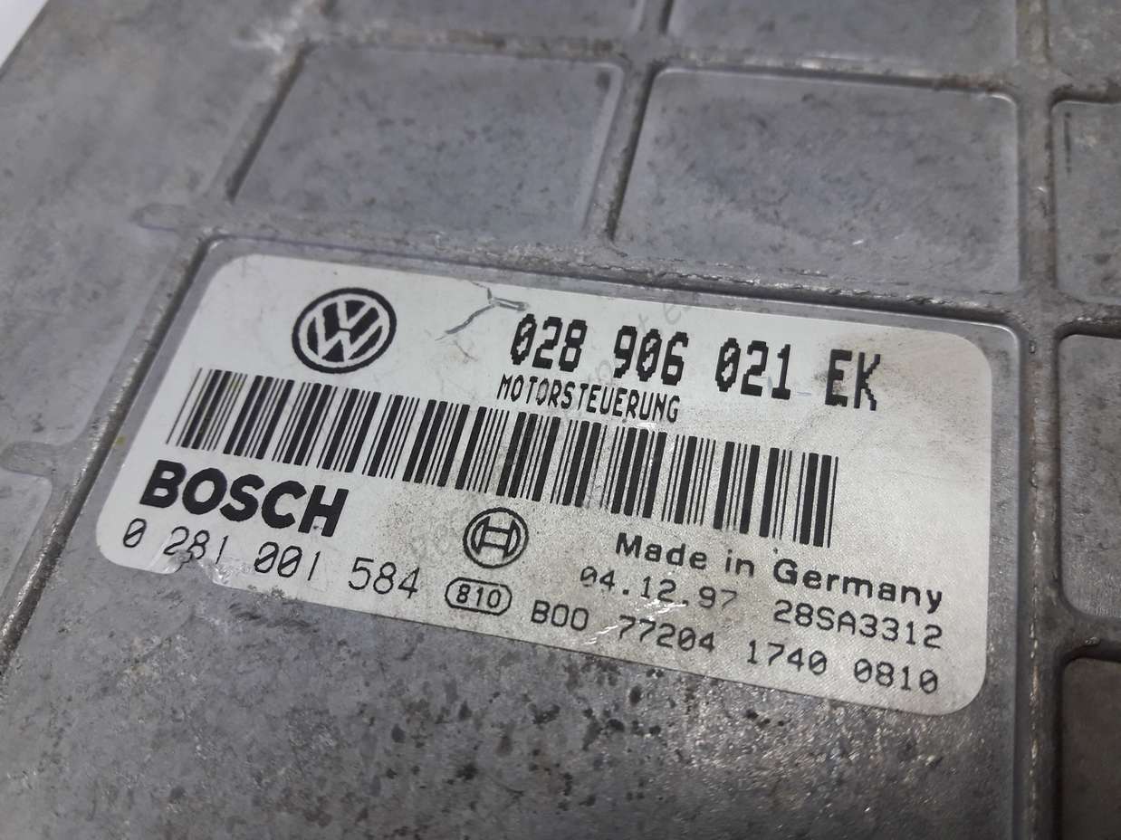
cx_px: 560
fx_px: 907
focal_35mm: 28
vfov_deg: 49.7
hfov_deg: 63.5
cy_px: 420
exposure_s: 1/100
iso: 64
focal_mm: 3.7
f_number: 1.9
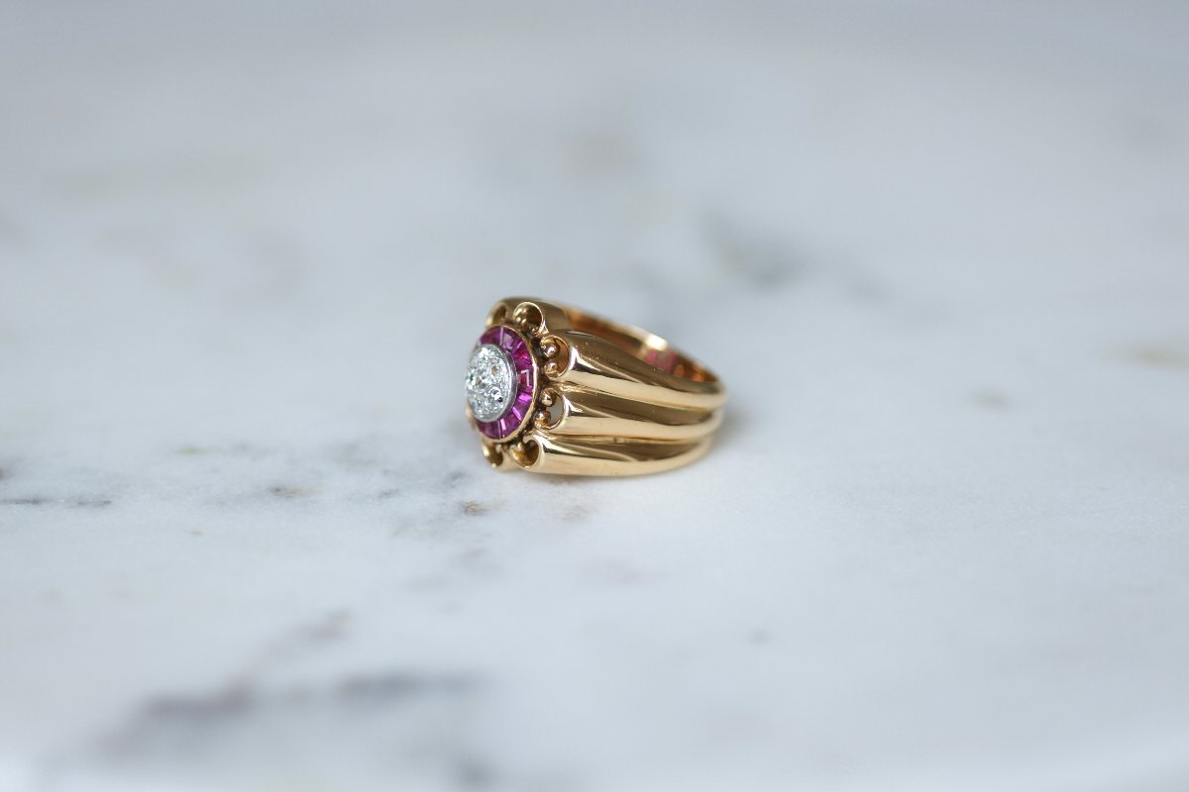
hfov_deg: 19.5
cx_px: 594
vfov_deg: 13.0
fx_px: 3468
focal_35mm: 105
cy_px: 396
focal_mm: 70
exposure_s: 1/125
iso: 250
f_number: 2.8
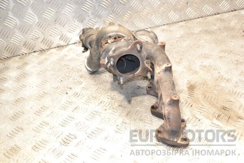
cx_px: 122
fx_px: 325
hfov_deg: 41.1
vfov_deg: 28.1
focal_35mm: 48
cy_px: 82
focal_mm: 32
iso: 800
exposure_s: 1/60
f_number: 5
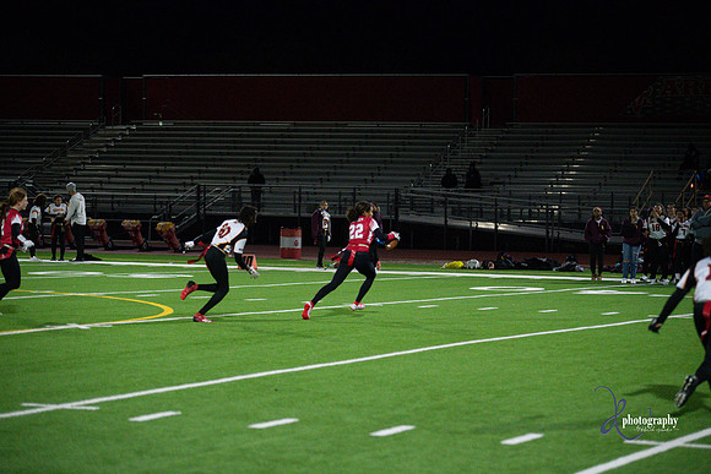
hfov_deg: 17.1
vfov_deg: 11.4
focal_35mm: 120
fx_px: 2370
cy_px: 237
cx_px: 356
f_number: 2.8
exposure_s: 1/2500
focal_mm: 120
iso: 10000
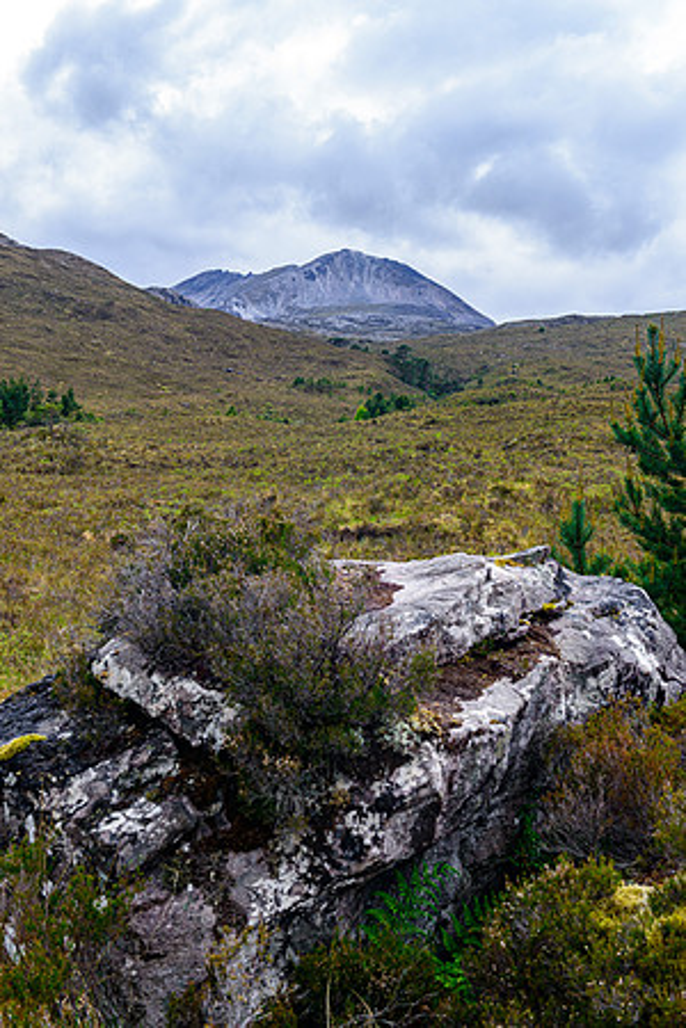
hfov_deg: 31.9
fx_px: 1200
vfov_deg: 46.4
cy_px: 514
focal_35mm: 42
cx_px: 343
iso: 400
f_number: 10
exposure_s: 1/100
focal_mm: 42
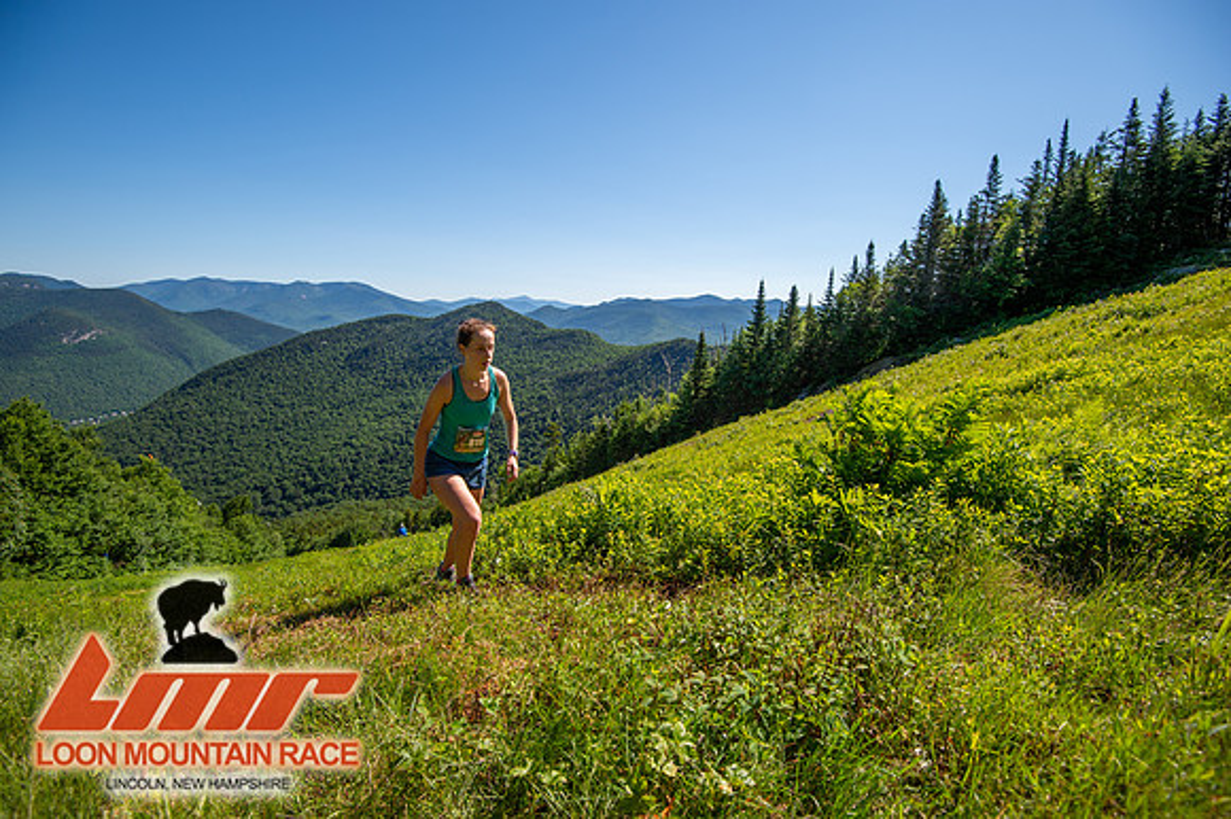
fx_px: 547
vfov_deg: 73.7
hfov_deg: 96.8
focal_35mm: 16
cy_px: 410
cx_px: 616
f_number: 5
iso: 100
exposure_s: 1/640
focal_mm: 16
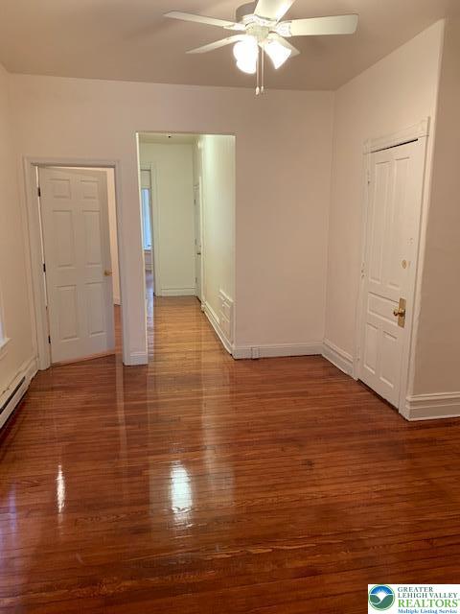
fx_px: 461
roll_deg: +0.6
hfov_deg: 53.1
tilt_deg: -10.1
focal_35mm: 26
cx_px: 230
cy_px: 307
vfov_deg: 67.3
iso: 250
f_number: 1.8
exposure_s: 1/60
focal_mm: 4.25
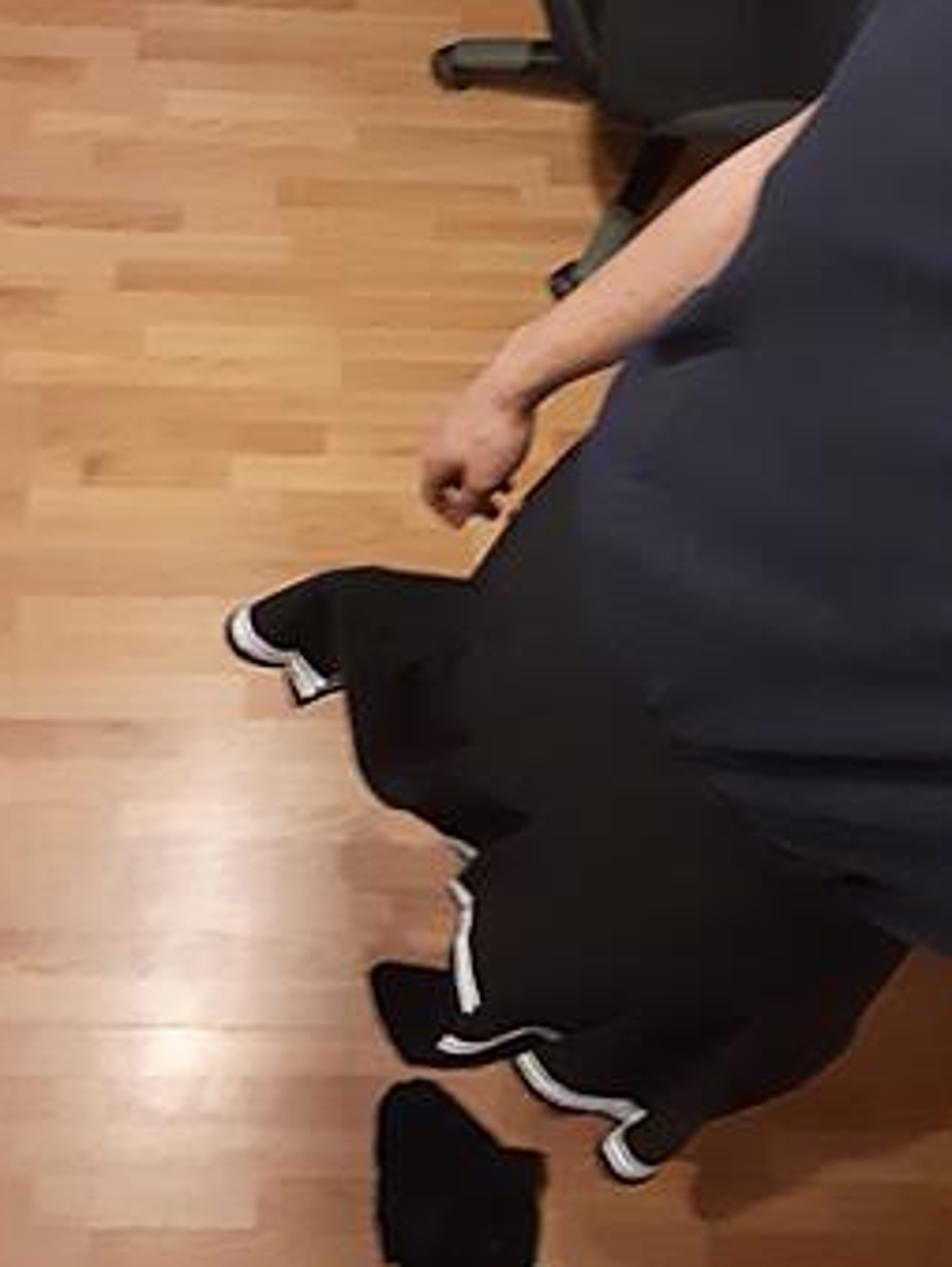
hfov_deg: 43.0
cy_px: 611
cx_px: 487
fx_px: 1209
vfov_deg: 55.3
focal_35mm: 33
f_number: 2
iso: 500
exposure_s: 1/8
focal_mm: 2.61
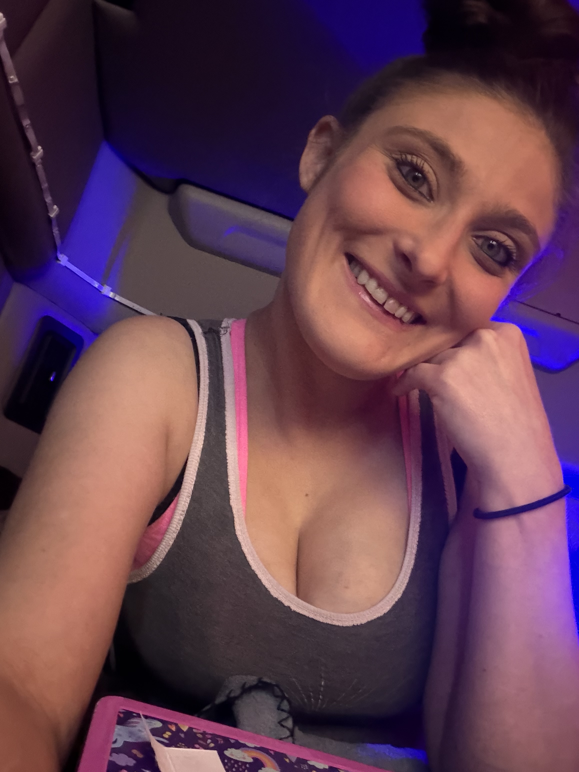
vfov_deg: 60.0
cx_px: 290
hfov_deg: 46.8
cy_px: 386
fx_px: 669
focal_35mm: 30
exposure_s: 1/15
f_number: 1.9
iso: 1000
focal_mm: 2.71
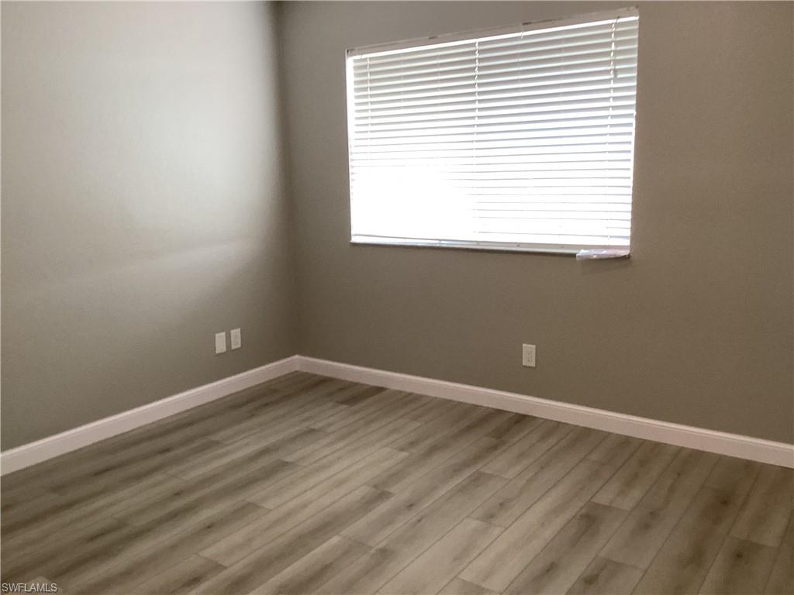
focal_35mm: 31
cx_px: 397
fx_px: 711
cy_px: 298
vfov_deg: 45.4
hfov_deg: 58.4
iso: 100
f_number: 2.4
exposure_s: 1/60
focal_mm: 3.3
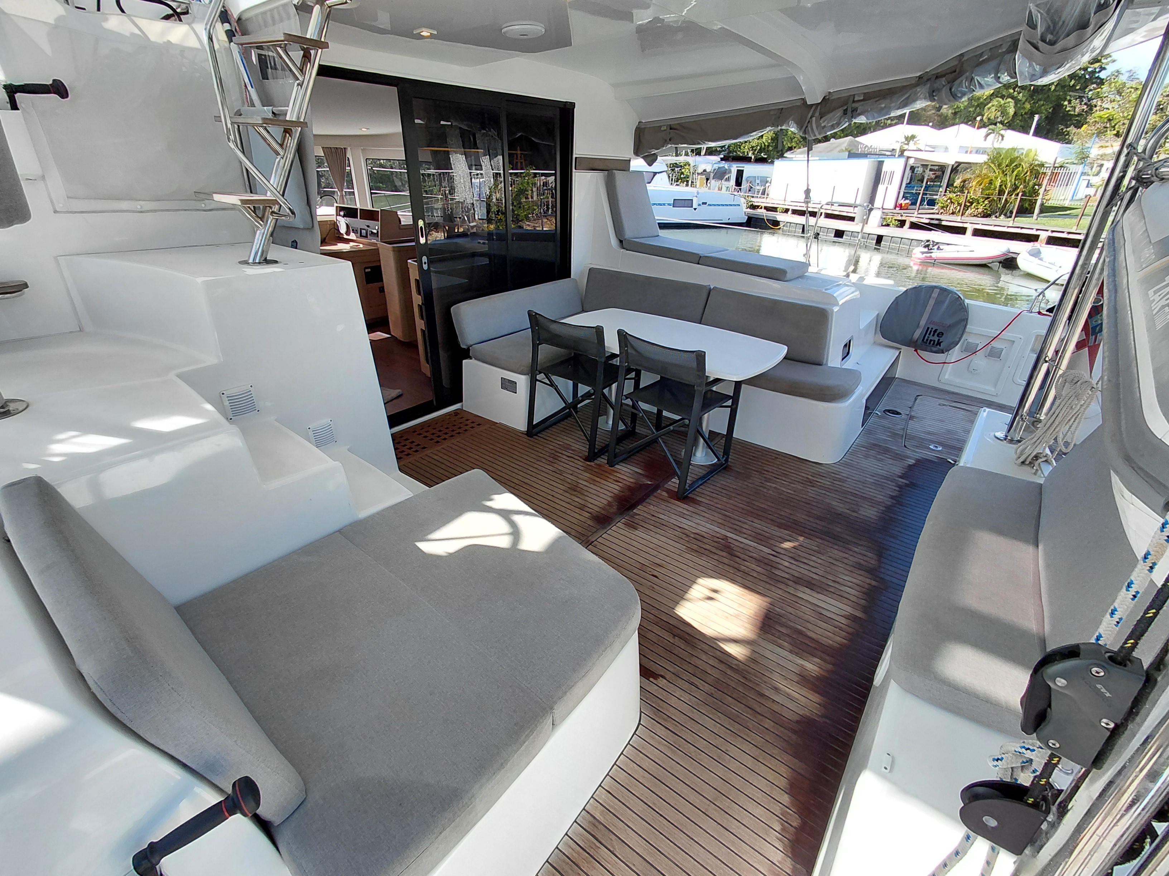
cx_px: 584
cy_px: 438
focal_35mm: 16
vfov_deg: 78.1
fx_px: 540
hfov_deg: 94.5
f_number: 2.2
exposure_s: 1/397
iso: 40
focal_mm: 1.64
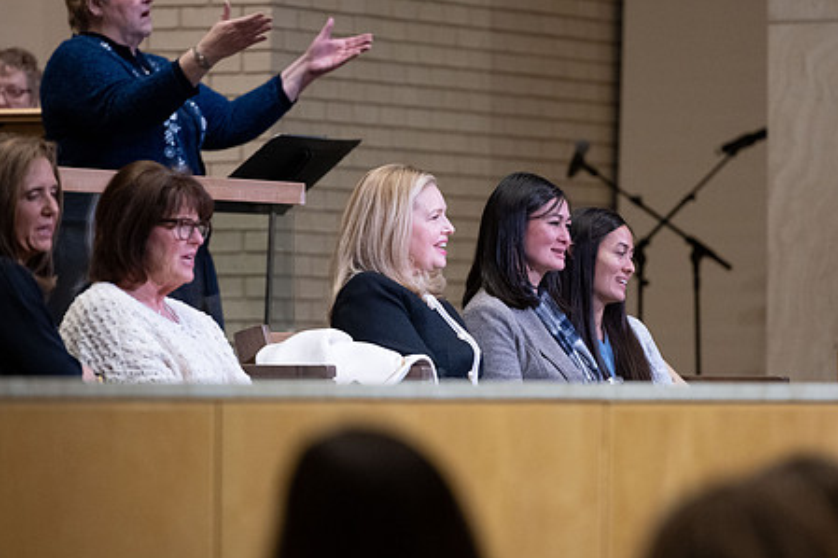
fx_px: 7283
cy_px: 262
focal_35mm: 313
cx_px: 494
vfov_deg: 4.4
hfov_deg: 6.6
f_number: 3.2
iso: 2000
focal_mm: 200
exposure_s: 1/400
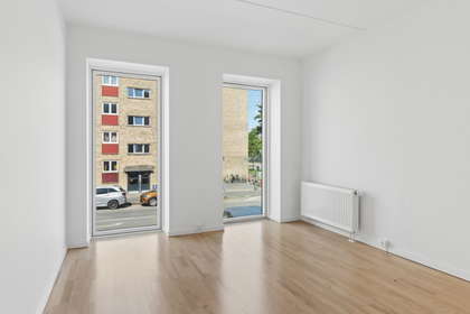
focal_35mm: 21
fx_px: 274
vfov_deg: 59.5
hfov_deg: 81.2
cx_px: 235
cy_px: 157
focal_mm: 14
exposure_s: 1/160
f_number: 8
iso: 200
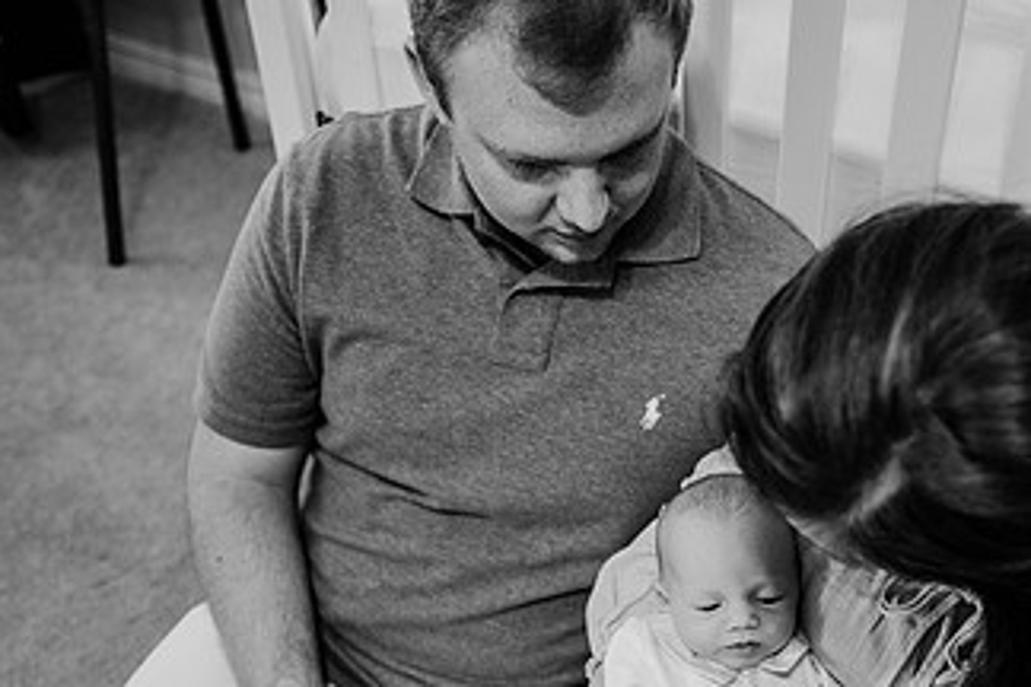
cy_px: 590
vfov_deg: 30.1
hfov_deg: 44.5
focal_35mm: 43
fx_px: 1231
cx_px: 716
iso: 800
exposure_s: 1/160
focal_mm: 24
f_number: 2.2
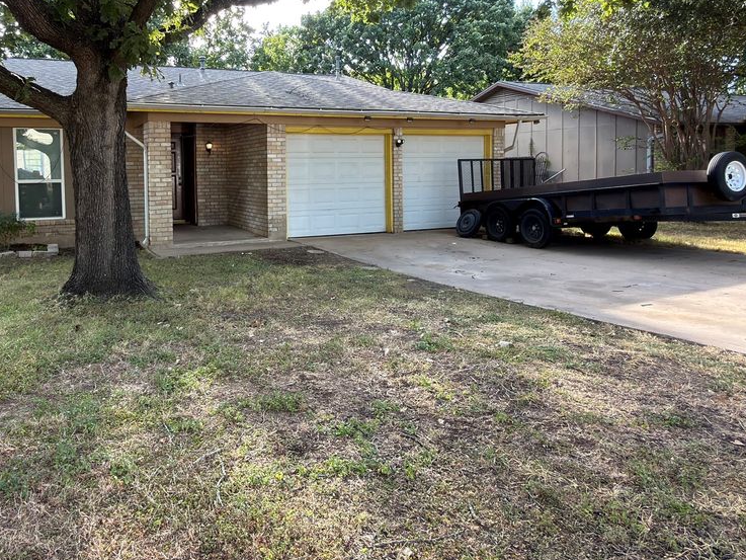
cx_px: 253
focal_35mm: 25
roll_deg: +1.9
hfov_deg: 67.6
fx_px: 539
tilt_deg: -3.4
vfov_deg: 54.1
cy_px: 201
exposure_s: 1/130
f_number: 2.2
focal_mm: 2.22
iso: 50
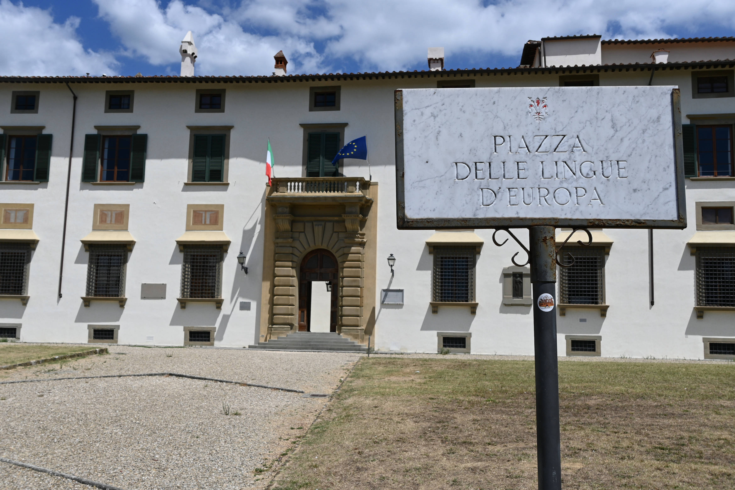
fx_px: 735
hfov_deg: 53.1
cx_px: 368
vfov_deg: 36.9
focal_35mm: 36
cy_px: 245
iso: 100
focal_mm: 24
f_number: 9
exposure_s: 1/500
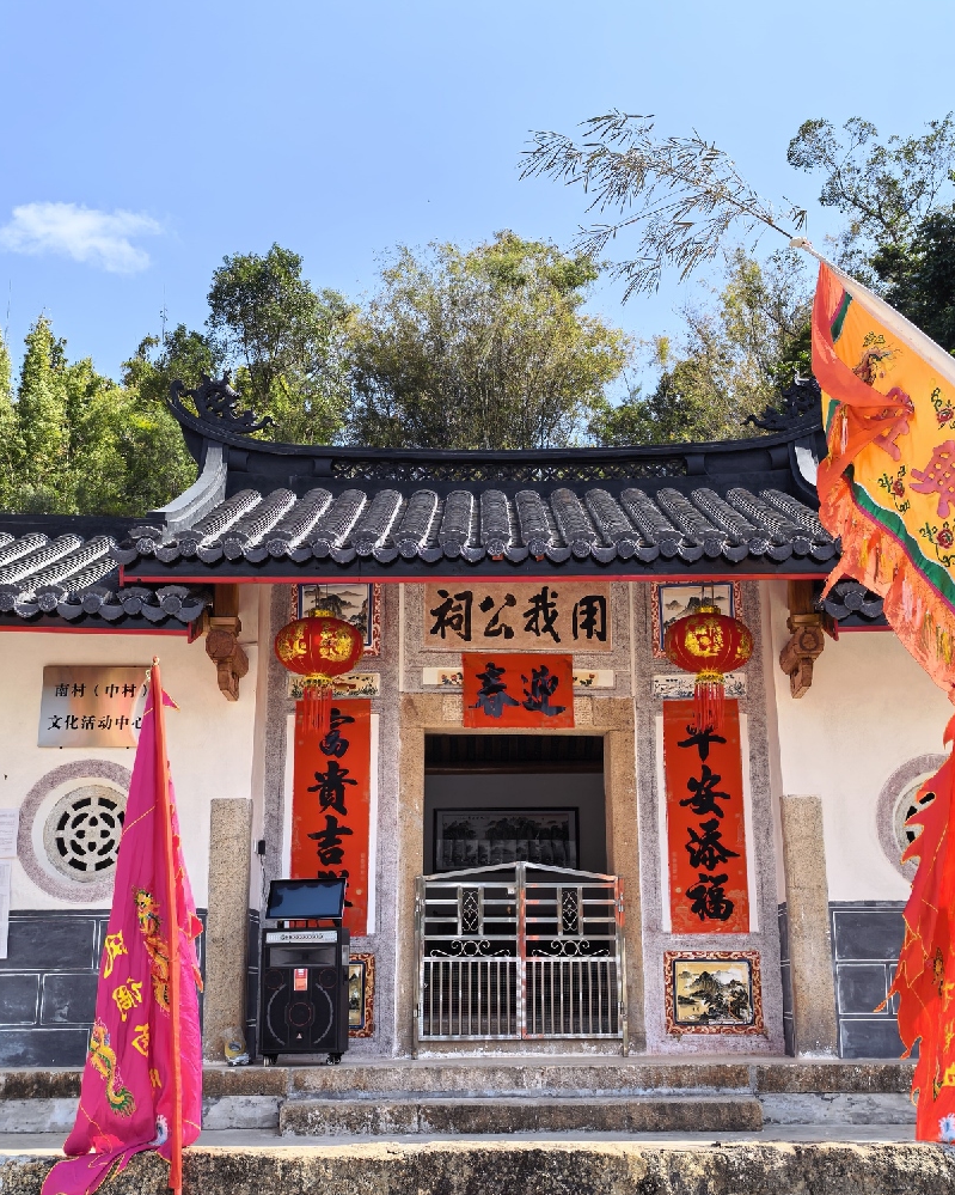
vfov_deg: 42.0
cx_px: 537
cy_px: 590
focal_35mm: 44
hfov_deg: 34.1
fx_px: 1555
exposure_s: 1/1942
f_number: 2
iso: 50
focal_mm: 6.98
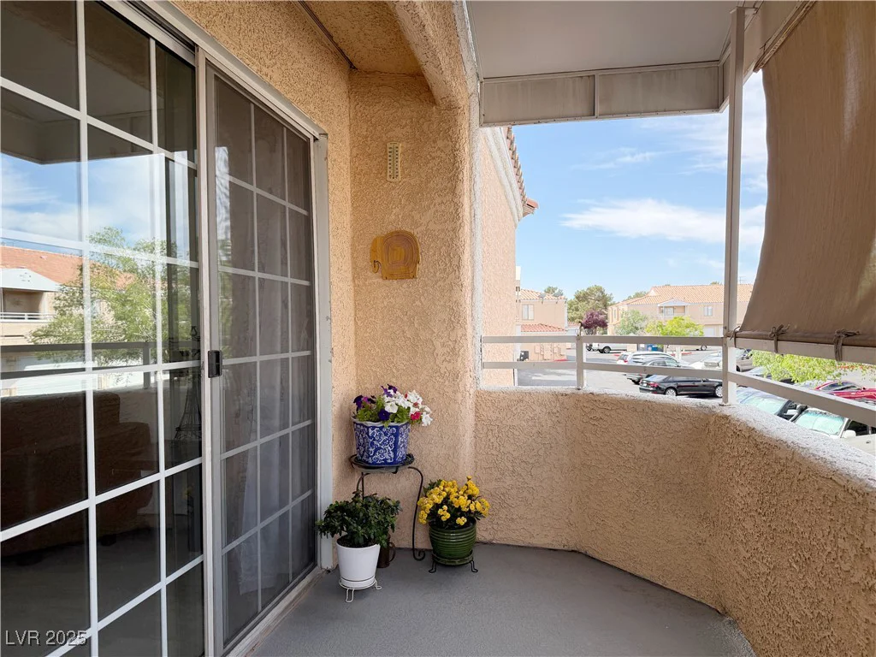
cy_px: 328
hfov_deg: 71.6
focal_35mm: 24
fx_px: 607
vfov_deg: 56.8
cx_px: 438
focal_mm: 6.76
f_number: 1.78
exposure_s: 1/1949
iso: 100
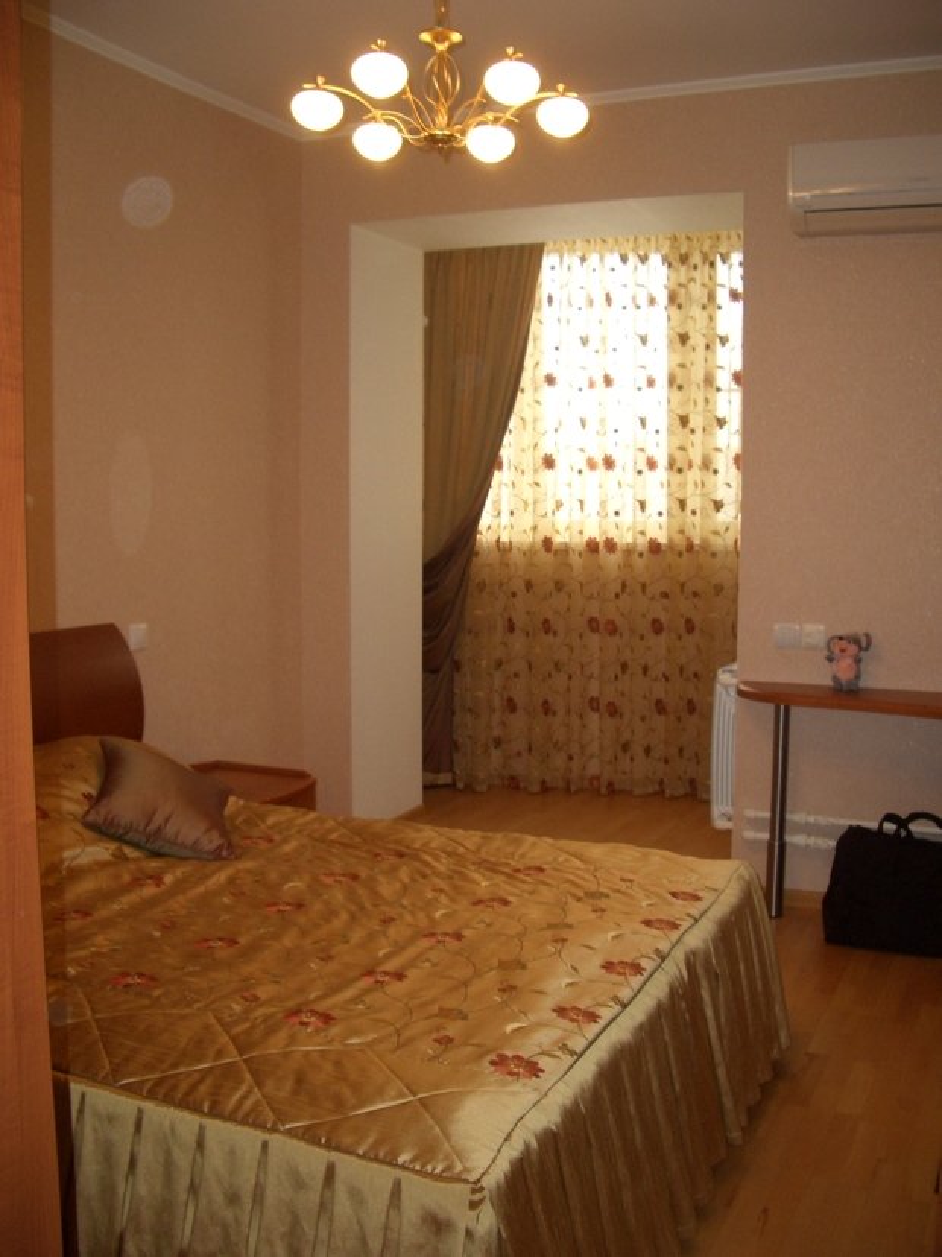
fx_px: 1270
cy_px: 628
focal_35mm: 35
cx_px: 471
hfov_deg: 40.7
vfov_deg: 52.6
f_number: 2.6
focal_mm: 5.8
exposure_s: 1/60
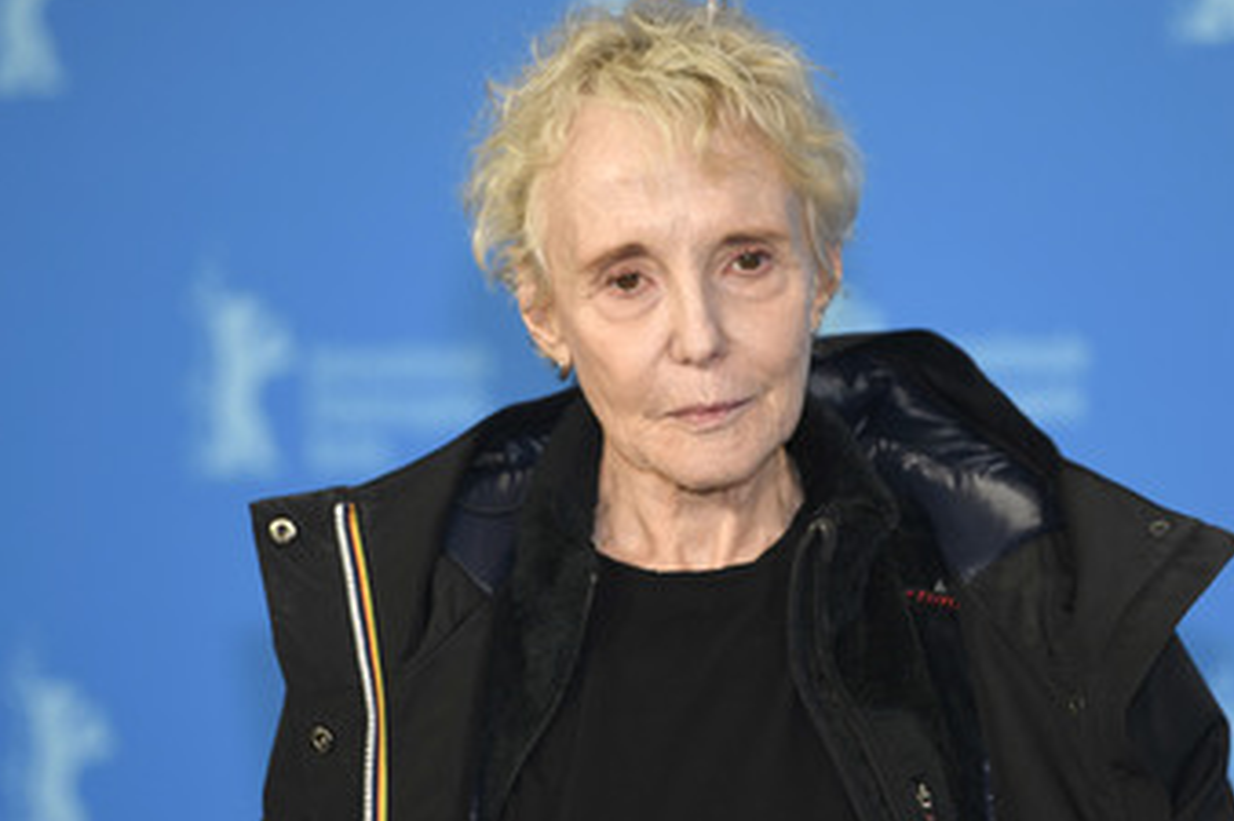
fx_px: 9147
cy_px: 496
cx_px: 732
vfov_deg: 5.1
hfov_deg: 7.7
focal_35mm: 267
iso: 800
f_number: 2.8
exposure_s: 1/400
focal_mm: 200
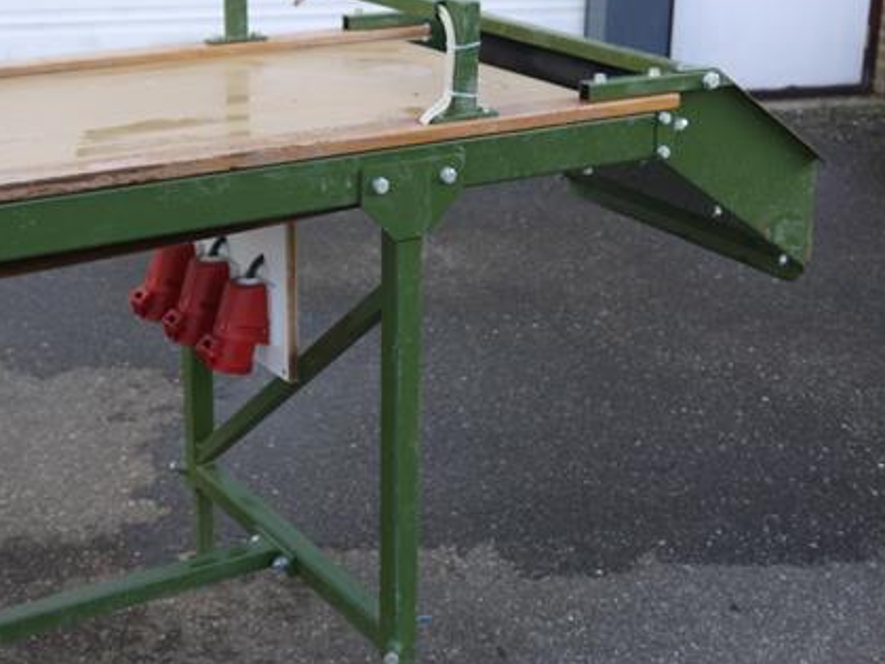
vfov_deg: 24.0
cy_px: 278
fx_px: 1560
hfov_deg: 31.7
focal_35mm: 61
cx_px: 398
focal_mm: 20
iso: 100
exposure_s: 1/125
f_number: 4.5
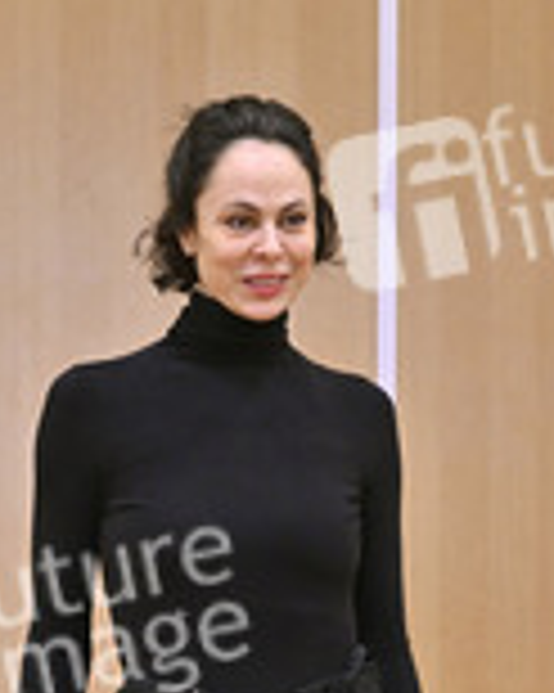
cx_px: 149
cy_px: 860
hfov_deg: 9.0
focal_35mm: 171
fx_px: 3508
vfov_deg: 11.1
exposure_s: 1/200
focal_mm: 70
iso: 1600
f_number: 3.2
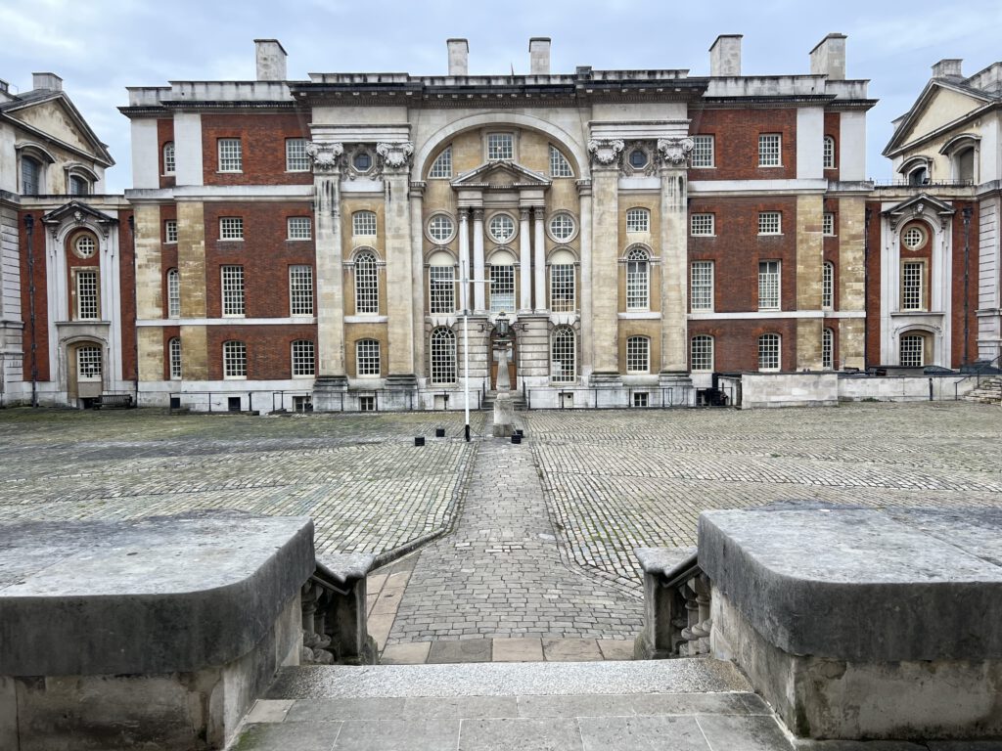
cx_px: 501
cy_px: 376
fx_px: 753
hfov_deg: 67.3
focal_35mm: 26
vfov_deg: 53.1
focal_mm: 5.7
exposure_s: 1/1048
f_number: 1.5
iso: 50
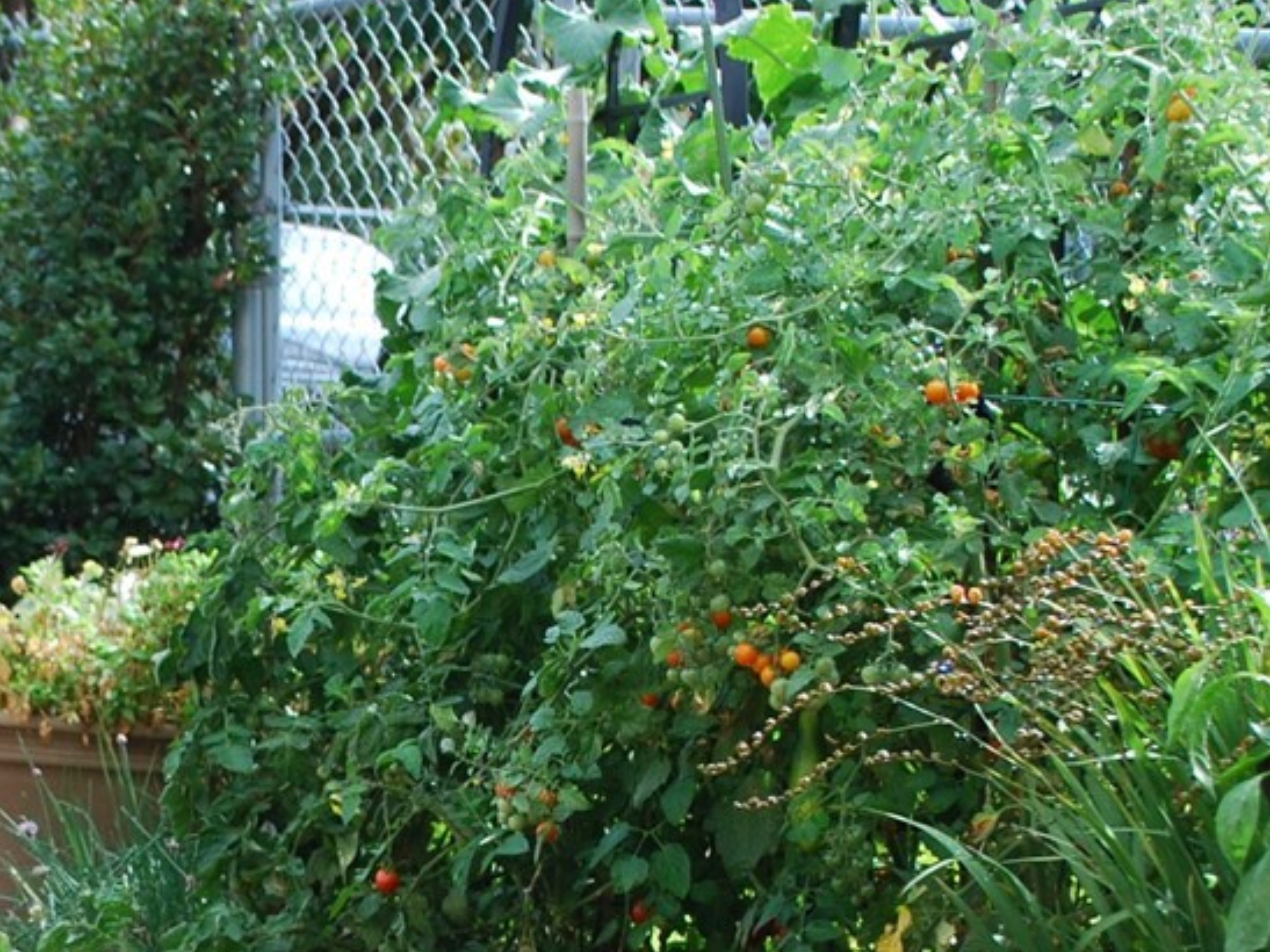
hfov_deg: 14.5
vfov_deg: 11.0
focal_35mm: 134
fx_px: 4915
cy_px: 949
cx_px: 15
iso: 110
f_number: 5.6
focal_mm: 30
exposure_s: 1/125
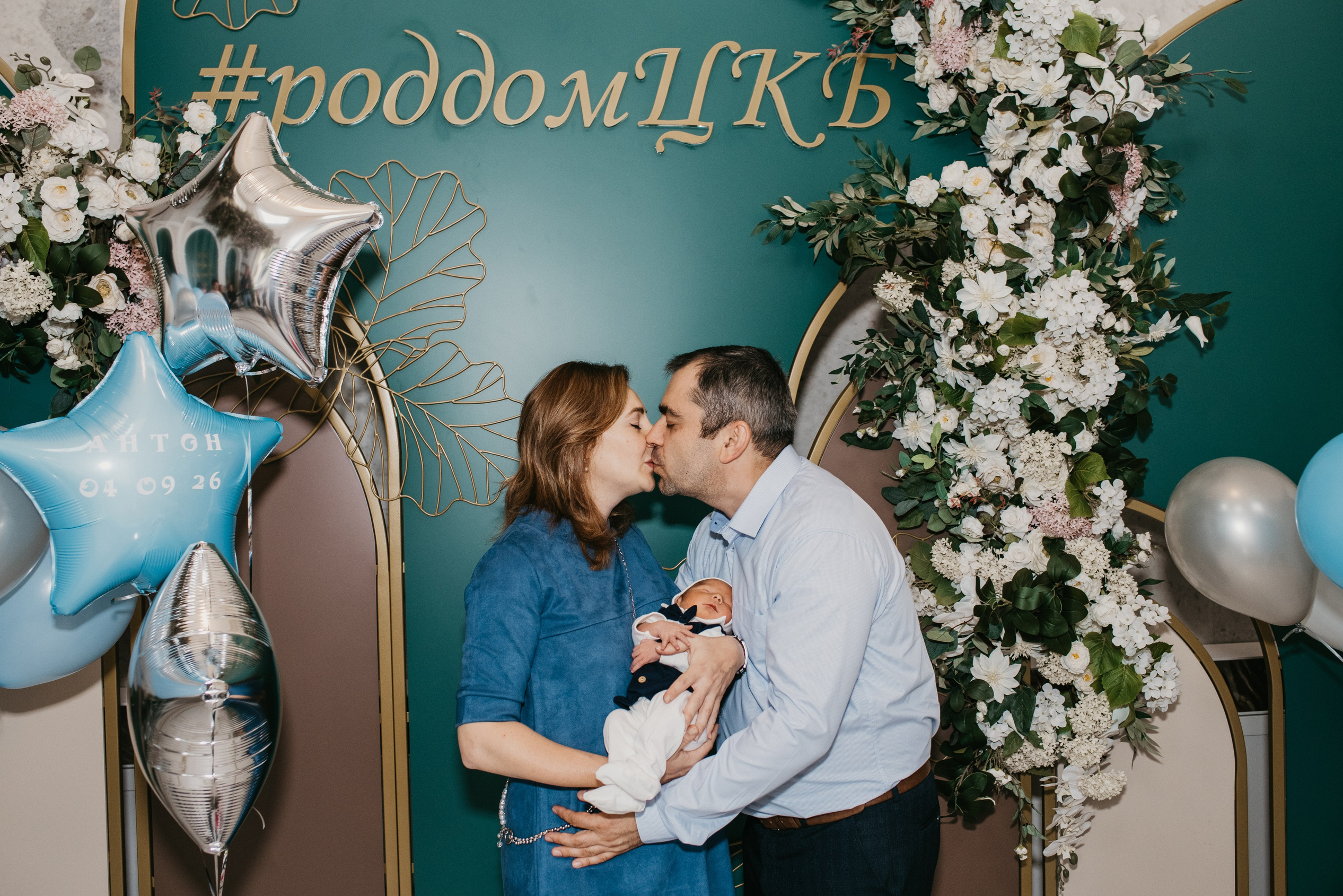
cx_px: 668
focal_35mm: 36
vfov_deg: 36.9
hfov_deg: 53.1
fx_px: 1343
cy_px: 446
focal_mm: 35
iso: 500
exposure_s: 1/160
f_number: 4
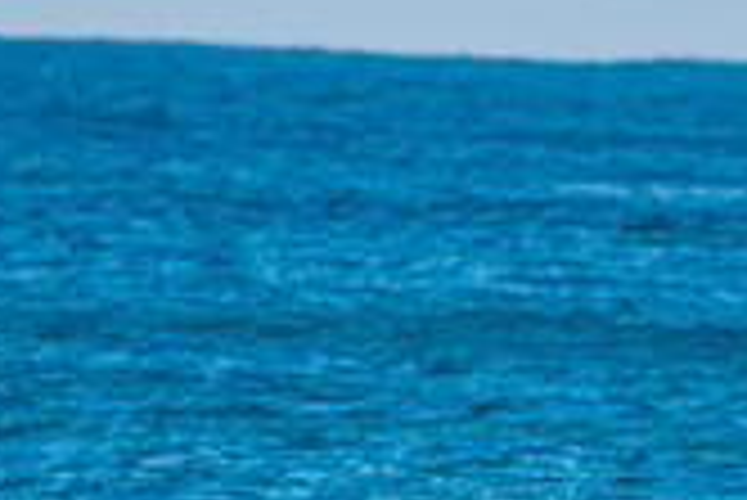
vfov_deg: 0.6
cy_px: 842
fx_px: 44360
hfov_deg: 1.0
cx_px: 554
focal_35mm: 2136
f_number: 5.6
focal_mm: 500
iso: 72
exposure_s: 1/320
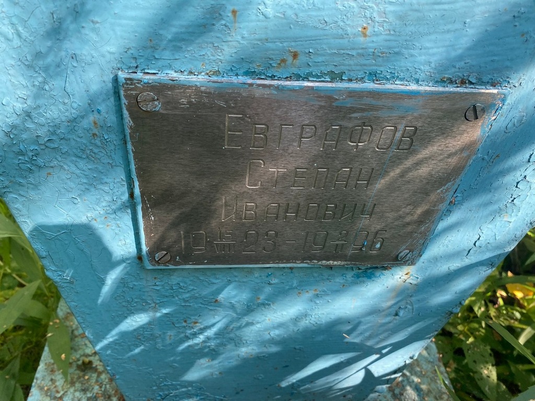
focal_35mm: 26
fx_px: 402
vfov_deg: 53.1
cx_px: 268
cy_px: 200
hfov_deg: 67.3
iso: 64
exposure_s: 1/121
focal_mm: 4.25
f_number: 1.8
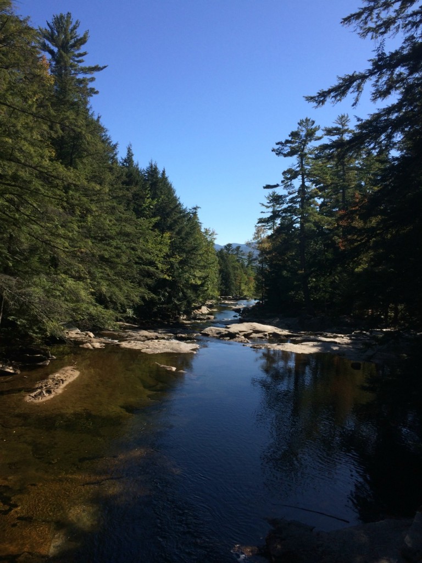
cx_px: 211
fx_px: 471
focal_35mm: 29
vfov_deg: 61.7
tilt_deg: -3.0
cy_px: 282
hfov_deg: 48.2
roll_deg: -0.5
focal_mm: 4.15
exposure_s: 1/1642
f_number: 2.2
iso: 32
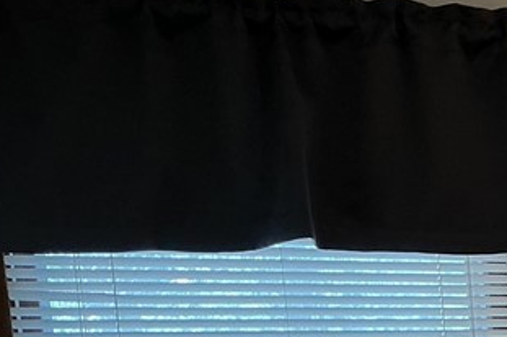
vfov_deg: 12.9
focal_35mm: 96
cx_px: 810
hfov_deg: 18.3
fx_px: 1351
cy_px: 606
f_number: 1.8
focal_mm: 3
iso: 64
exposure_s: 1/60
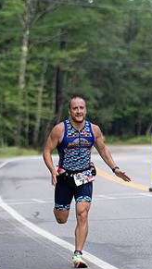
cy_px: 177
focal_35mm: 313
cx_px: 10
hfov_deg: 3.9
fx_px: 2239
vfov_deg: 6.9
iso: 250
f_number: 3.5
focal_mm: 150
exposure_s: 1/400
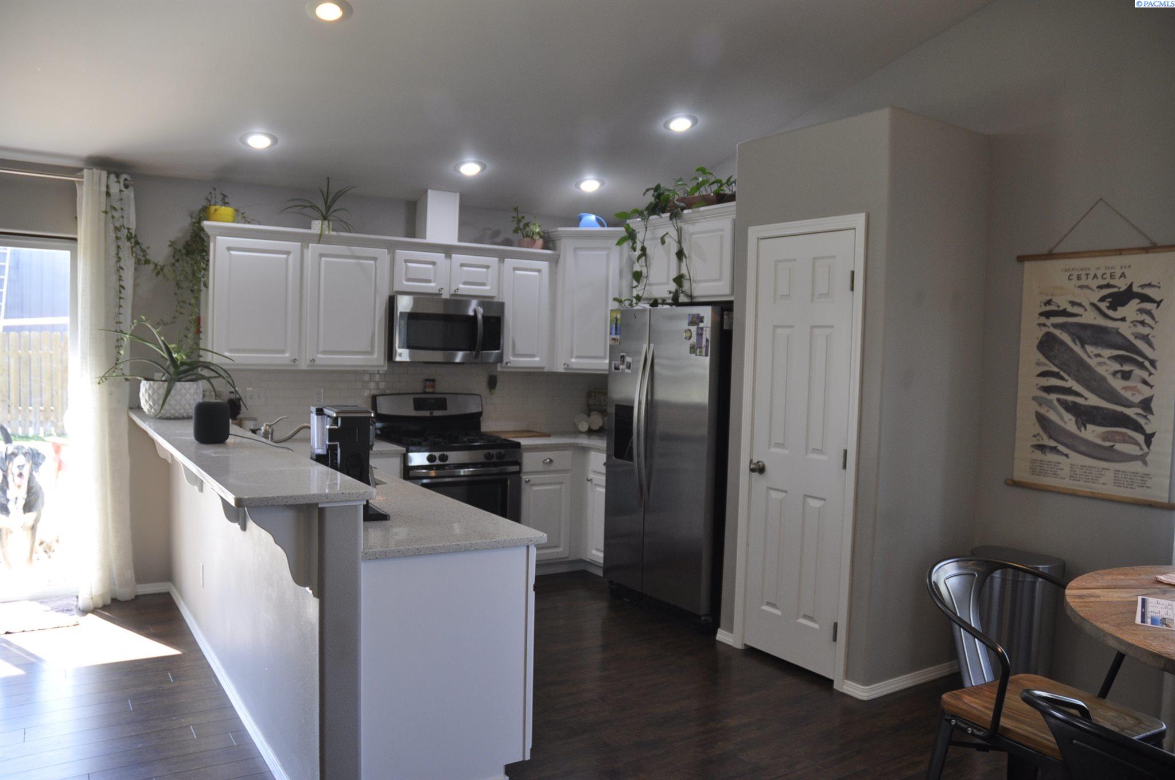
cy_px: 390
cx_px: 588
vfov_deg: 47.8
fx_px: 880
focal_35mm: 27
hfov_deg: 67.4
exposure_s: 1/80
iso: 400
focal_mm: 18
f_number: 4.5
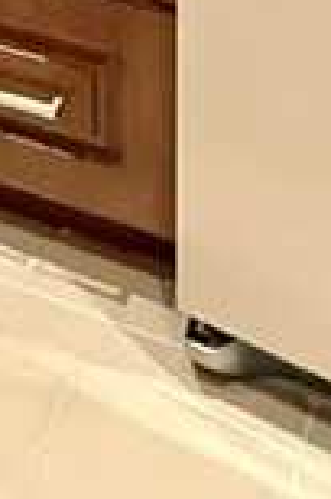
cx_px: -107
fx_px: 1399
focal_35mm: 101
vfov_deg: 14.8
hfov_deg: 13.0
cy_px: -619
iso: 1000
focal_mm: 2.22
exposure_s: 1/40
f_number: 2.2
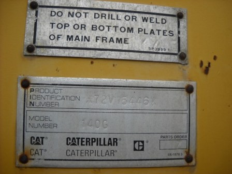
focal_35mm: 41
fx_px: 275
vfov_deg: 35.1
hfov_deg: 45.8
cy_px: 87
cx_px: 116
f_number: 3.1
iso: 64
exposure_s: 1/201
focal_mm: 6.72
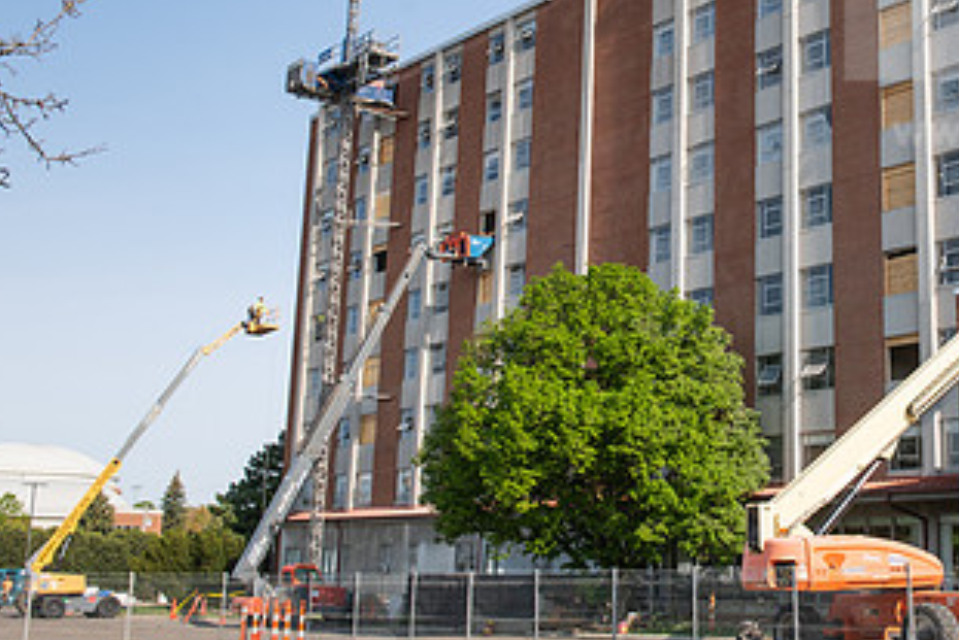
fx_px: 1546
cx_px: 752
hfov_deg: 33.6
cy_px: 196
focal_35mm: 58
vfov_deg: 23.3
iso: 200
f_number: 8
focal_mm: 31
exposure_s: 1/400
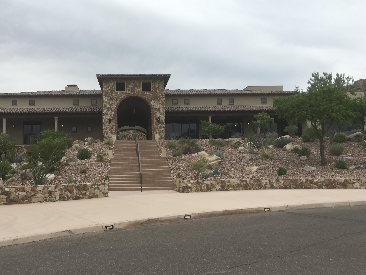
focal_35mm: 36
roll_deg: +0.8
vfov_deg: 39.7
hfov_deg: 51.1
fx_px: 381
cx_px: 149
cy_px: 139
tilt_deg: +4.4
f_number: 2.2
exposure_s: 1/1040
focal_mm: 4.15
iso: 25
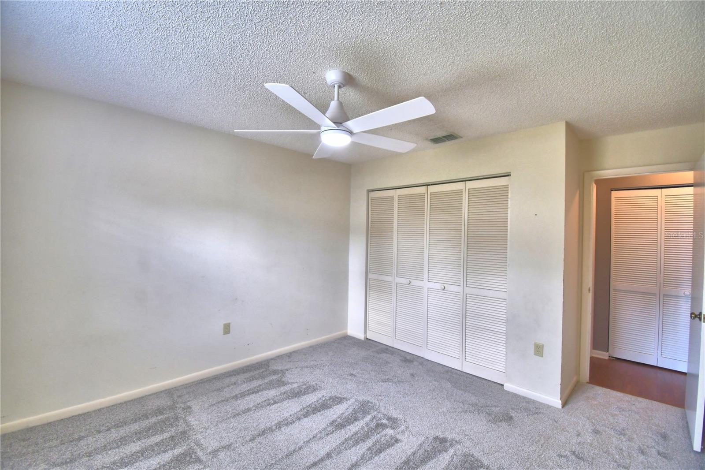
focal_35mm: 15
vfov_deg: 77.3
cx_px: 352
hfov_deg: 100.4
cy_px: 235
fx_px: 294
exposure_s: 1/60
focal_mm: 10
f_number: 4.5
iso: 400
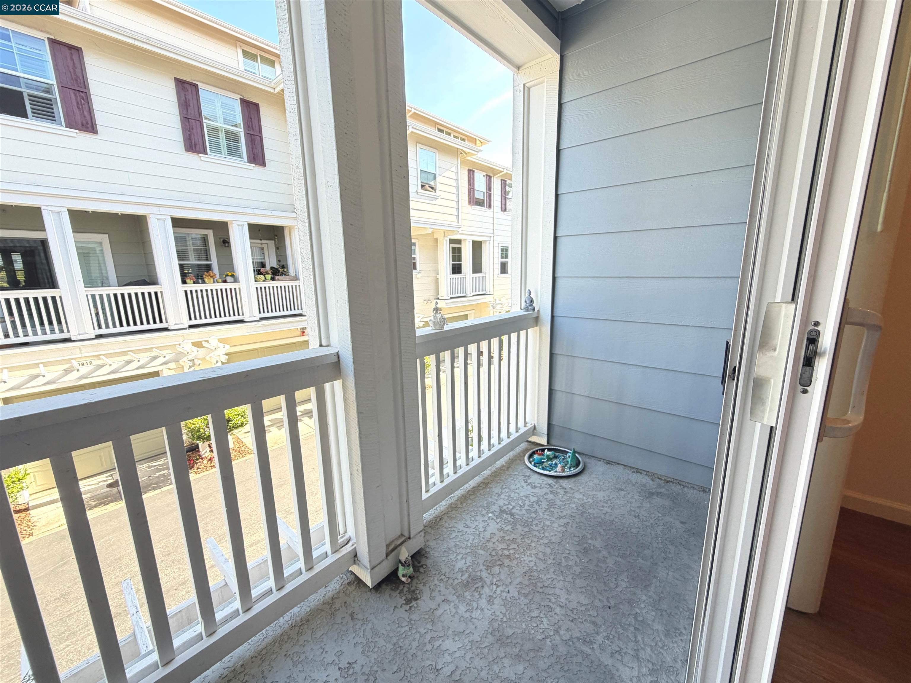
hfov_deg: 102.1
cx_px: 456
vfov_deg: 85.7
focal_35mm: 14
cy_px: 342
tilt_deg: -10.7
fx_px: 368
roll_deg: +1.4
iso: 160
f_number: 2.2
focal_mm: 2.22
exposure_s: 1/121
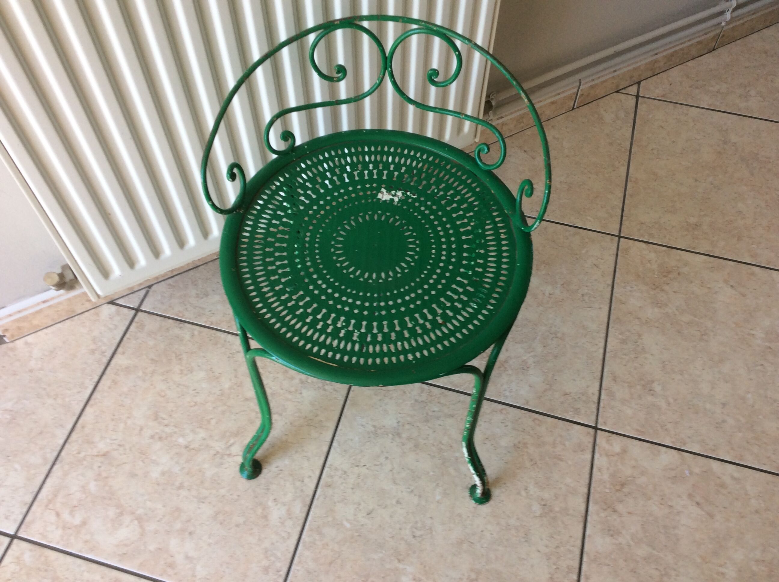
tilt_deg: -57.1
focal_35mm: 32
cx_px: 390
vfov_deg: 44.1
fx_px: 719
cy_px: 291
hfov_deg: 56.9
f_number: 2.4
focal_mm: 3.3
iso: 32
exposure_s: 1/50
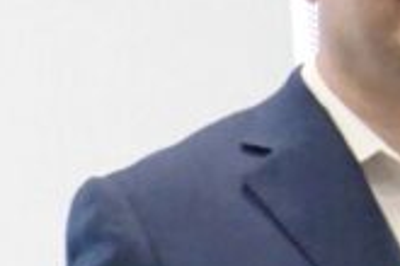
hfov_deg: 8.3
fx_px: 2689
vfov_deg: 5.6
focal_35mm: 242
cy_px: 505
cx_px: -276
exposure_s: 1/200
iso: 6400
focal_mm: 26
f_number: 4.5
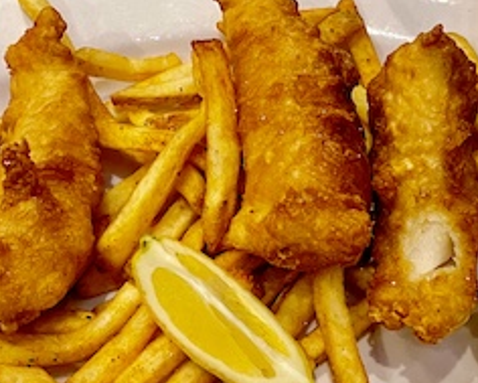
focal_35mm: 62
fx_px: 877
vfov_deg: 24.6
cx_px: 249
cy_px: 193
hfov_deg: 30.5
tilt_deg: -55.7
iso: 400
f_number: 1.6
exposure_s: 1/40
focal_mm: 5.1
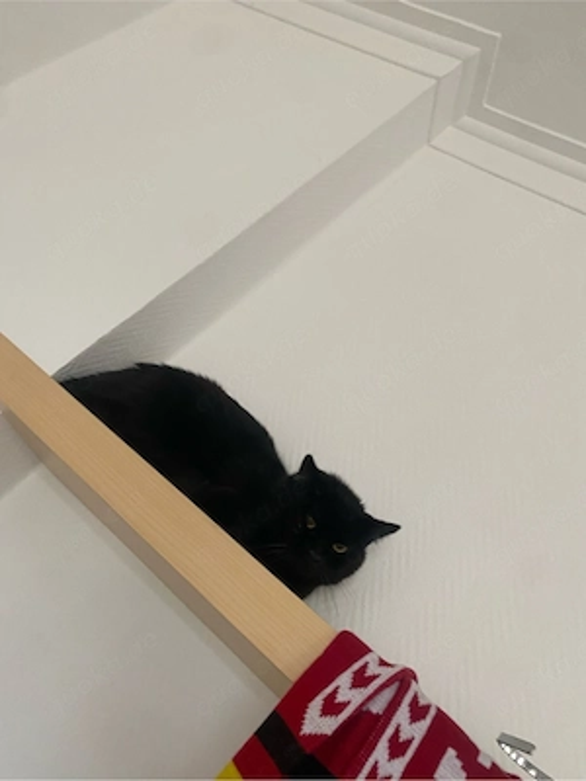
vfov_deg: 67.3
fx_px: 587
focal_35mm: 26
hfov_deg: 53.1
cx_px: 293
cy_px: 390
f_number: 1.8
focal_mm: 4.25
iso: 200
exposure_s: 1/60
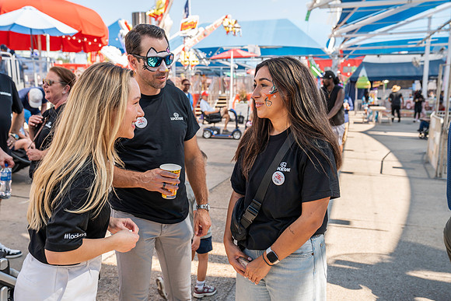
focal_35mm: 39
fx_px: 489
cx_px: 226
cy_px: 150
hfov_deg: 49.5
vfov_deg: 34.2
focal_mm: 39
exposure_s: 1/200
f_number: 4.5
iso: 100
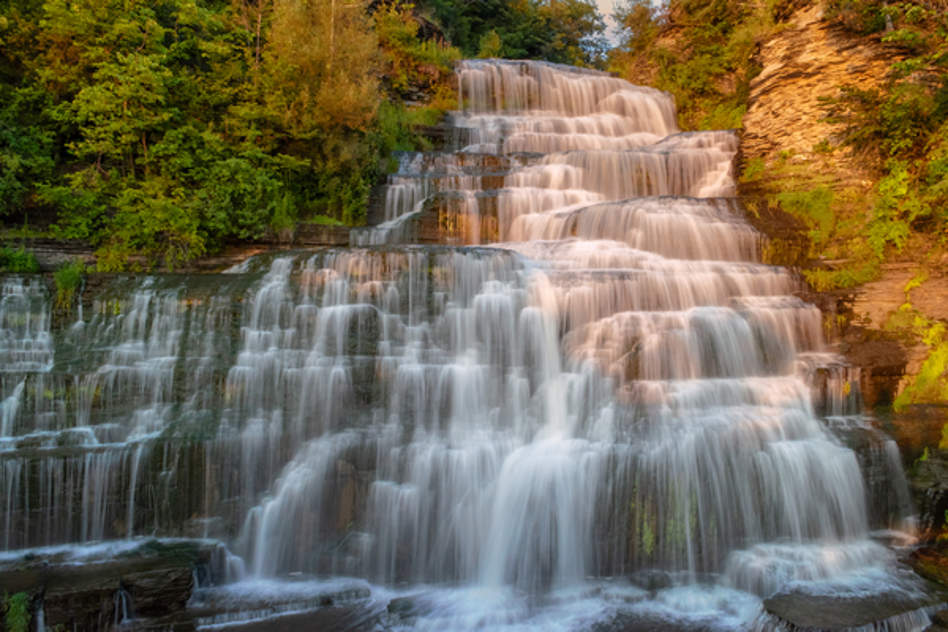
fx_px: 790
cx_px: 474
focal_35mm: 30
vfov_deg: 43.6
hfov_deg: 61.9
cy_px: 316
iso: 800
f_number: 22
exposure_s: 1/4
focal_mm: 20
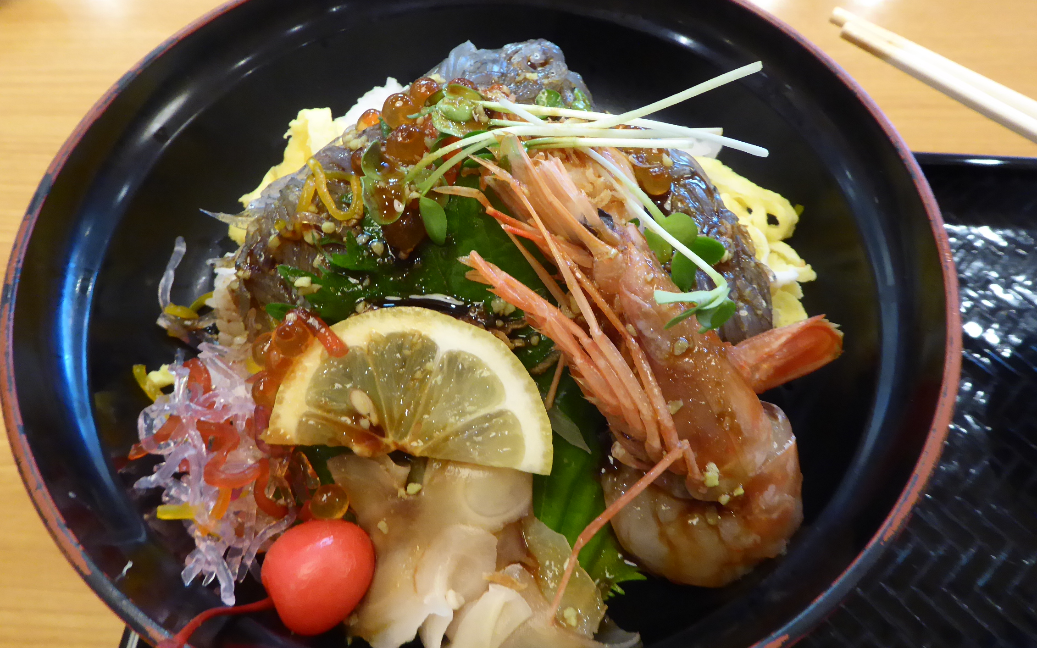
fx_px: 848
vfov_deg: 41.8
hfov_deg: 62.9
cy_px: 297
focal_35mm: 30
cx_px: 523
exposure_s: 1/15
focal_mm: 4.3
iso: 400
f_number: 3.3
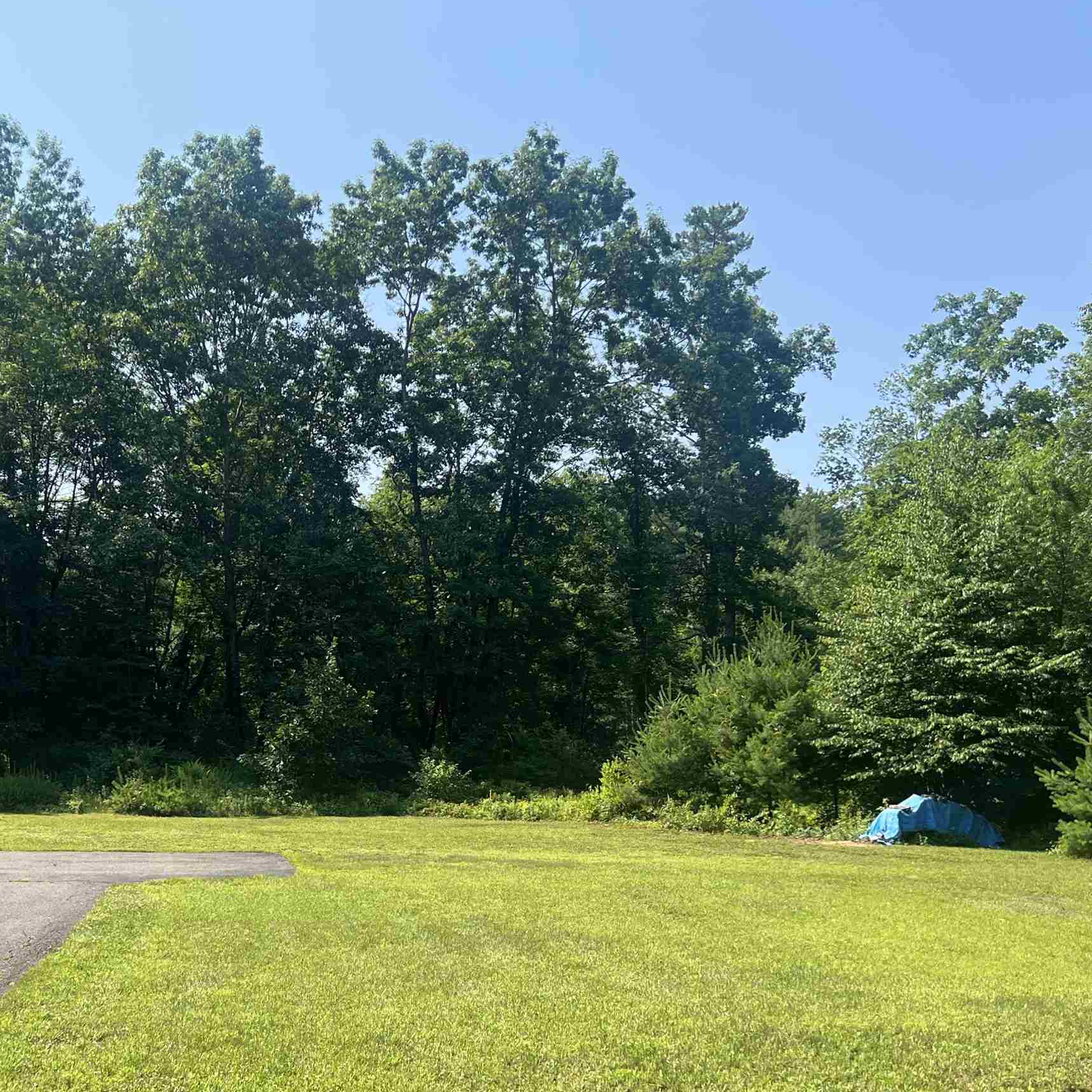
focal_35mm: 41
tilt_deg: +0.5
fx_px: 1463
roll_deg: -1.0
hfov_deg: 40.1
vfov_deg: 40.5
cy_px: 707
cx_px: 315
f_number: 1.5
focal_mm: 5.7
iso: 50
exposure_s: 1/2123
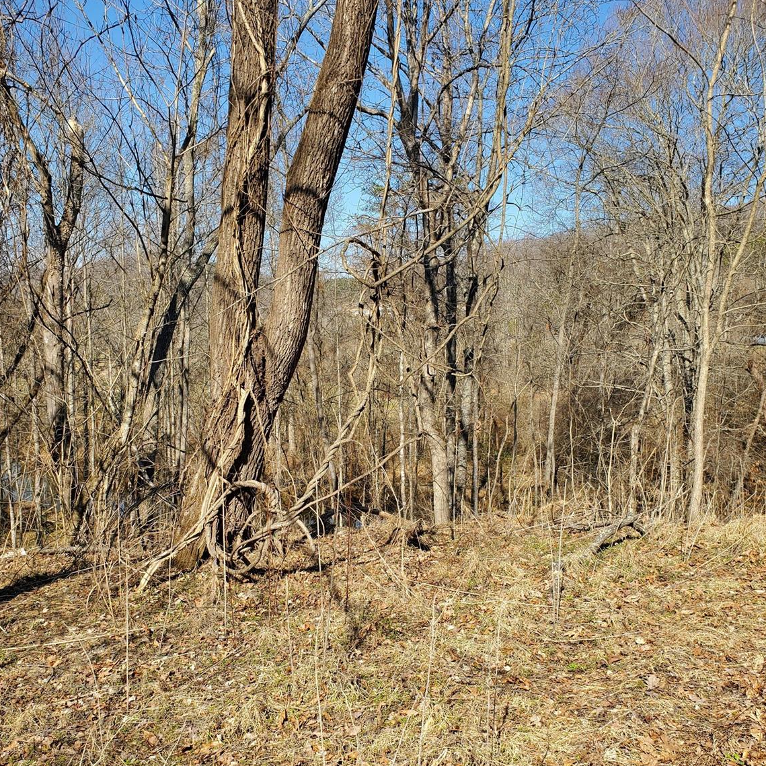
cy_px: 440
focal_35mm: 31
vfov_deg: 52.3
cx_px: 385
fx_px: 776
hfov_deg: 52.5
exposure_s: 1/897
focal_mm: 4.3
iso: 50
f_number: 2.4
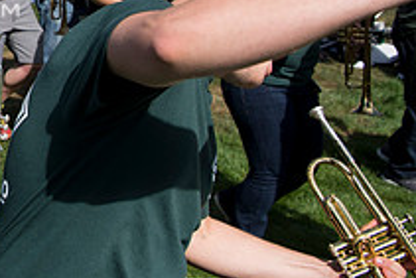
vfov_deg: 19.4
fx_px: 763
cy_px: -60
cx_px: -116
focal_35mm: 66
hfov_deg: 26.2
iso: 250
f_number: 4.5
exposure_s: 1/2500
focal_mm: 24
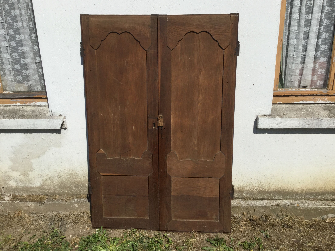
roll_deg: +0.5
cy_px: 124
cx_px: 168
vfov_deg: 44.2
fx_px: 310
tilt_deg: -19.8
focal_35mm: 32
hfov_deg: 56.8
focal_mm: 3.3
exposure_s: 1/2632
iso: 25
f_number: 2.4
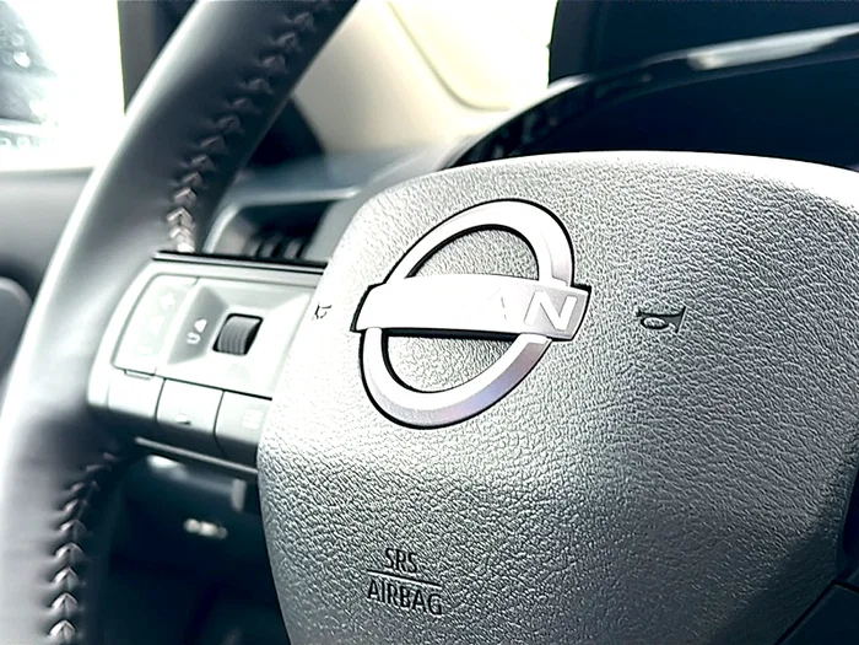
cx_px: 430
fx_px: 1191
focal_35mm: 48
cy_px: 322
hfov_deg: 39.7
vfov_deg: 30.3
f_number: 1.78
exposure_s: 1/40
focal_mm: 6.86
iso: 64
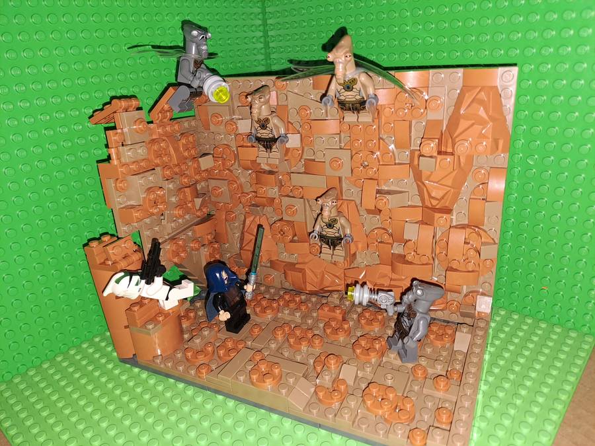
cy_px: 223
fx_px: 430
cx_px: 298
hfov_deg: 69.4
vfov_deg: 54.9
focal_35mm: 25
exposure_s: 1/10
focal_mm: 4.65
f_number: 1.8
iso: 50
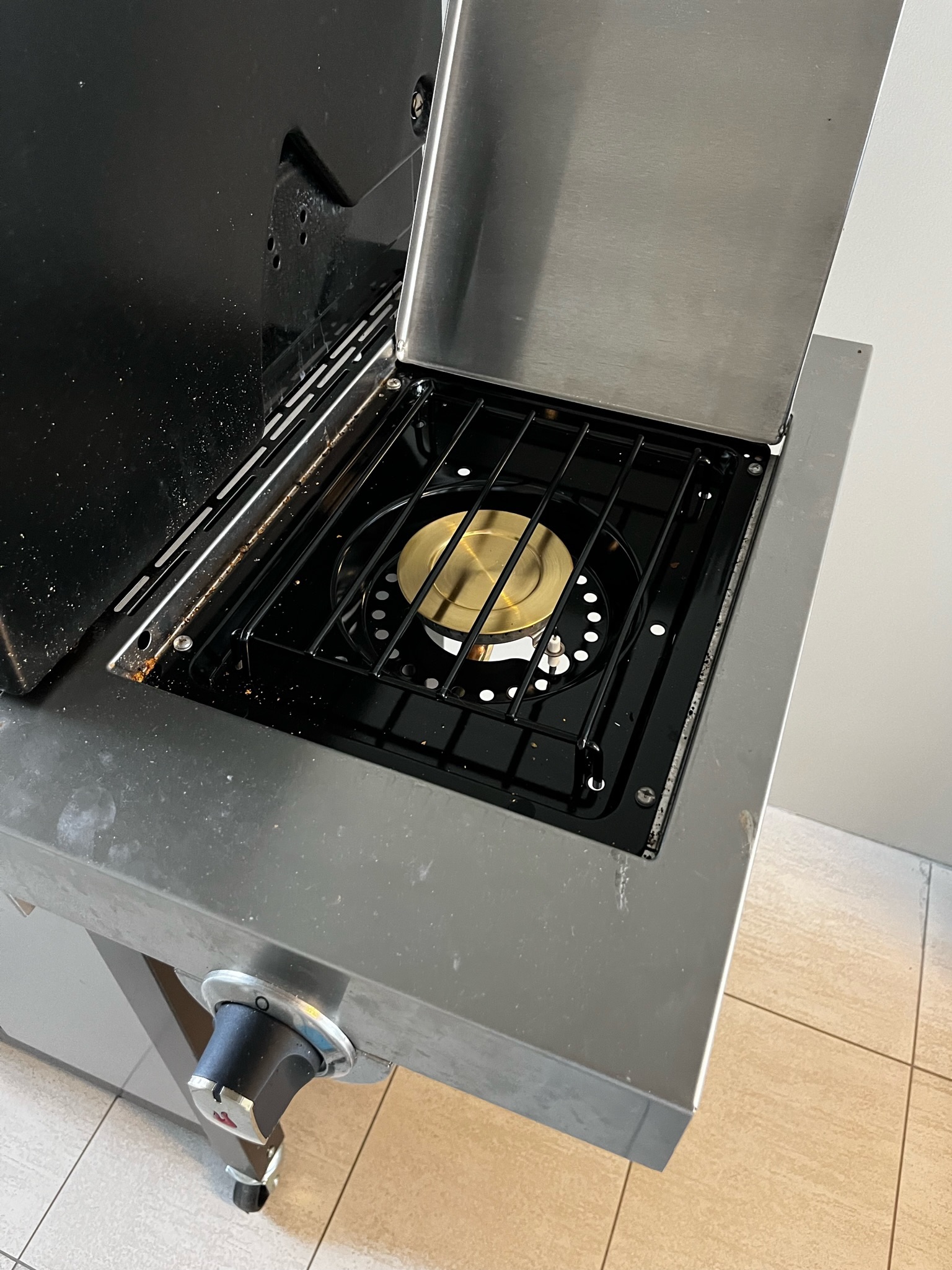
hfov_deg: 53.0
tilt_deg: -47.5
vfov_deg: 67.3
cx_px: 476
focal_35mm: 26
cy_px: 635
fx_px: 954
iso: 500
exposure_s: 1/54
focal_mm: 5.1
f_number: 1.6
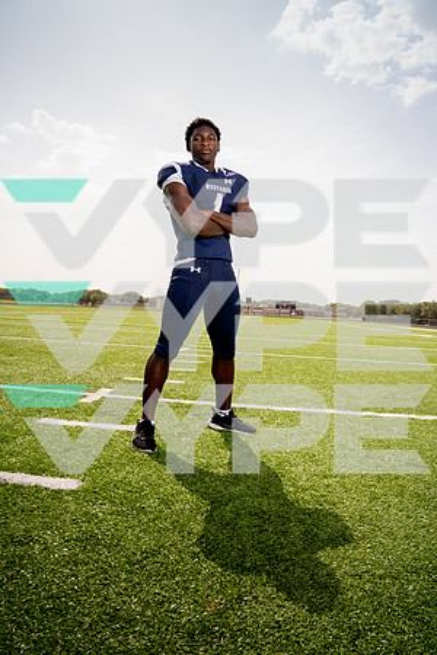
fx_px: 437
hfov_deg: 53.1
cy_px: 328
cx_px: 218
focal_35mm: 24
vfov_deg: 73.7
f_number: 6.3
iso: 100
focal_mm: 24
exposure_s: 1/250
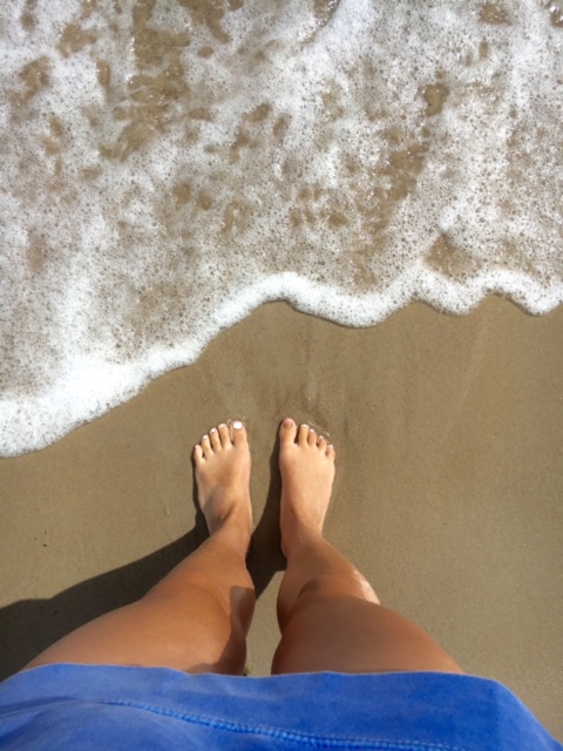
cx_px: 282
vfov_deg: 61.7
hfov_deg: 48.2
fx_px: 629
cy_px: 376
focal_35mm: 29
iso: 25
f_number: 2.2
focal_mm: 4.15
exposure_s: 1/3663
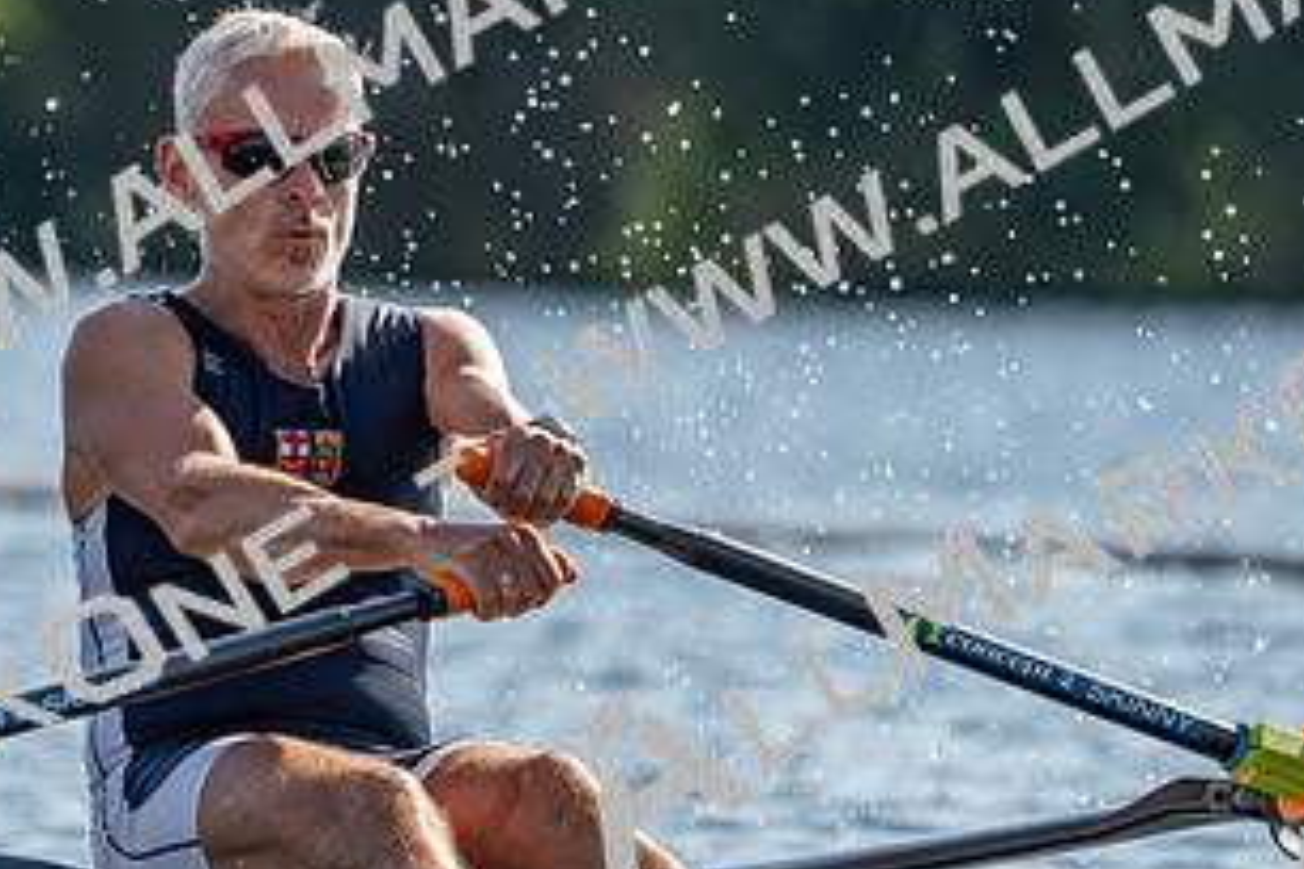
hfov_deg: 3.2
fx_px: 22999
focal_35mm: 635
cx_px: 222
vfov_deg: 2.2
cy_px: 492
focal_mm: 335
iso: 250
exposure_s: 1/1600
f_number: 6.3
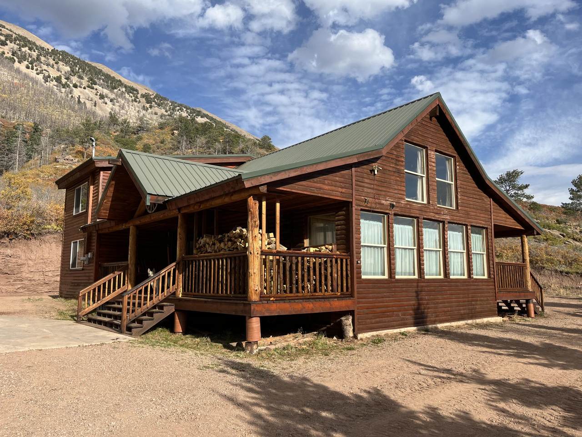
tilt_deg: +7.4
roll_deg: +0.5
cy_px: 218
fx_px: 437
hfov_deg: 67.3
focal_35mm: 26
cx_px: 291
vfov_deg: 53.1
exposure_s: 1/2410
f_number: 1.6
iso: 50
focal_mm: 5.1
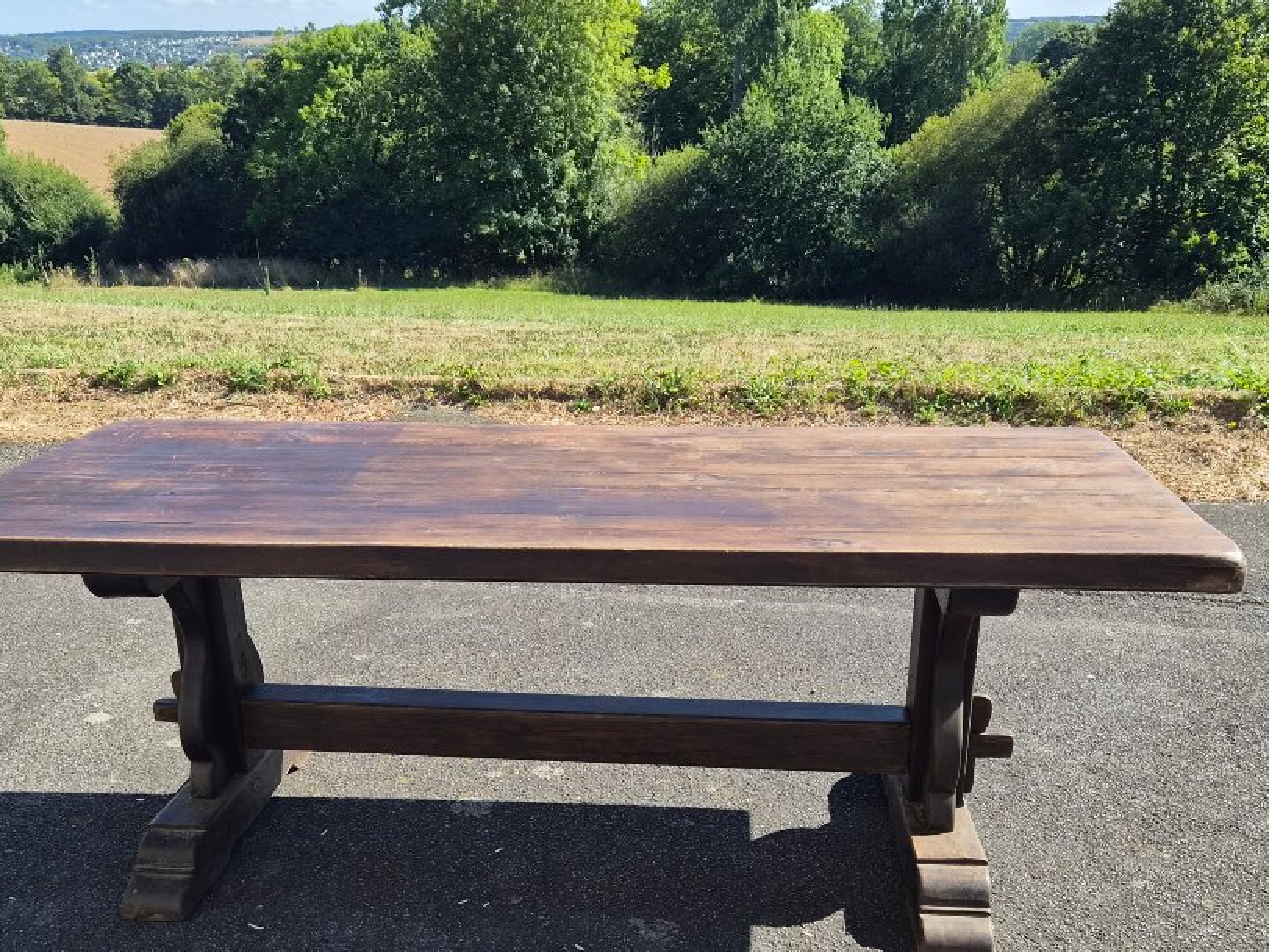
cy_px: 660
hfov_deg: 53.9
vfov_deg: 41.1
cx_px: 608
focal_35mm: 34
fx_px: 1246
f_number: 1.8
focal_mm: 5.4
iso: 80
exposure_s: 1/1824
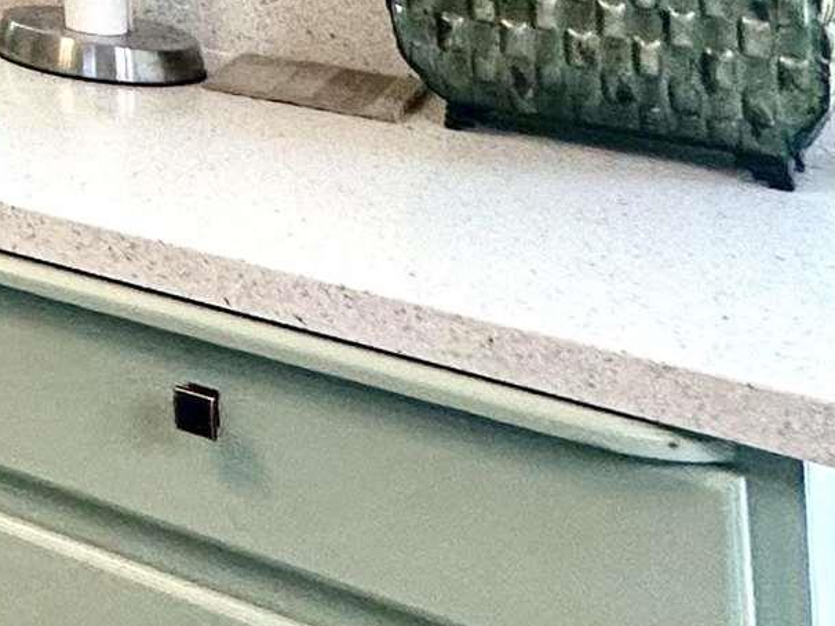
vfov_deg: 17.3
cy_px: -467
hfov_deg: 16.7
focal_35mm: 71
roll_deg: -0.1
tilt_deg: +2.1
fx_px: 1712
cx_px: -1004
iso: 125
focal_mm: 2.22
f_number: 2.2
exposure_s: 1/120
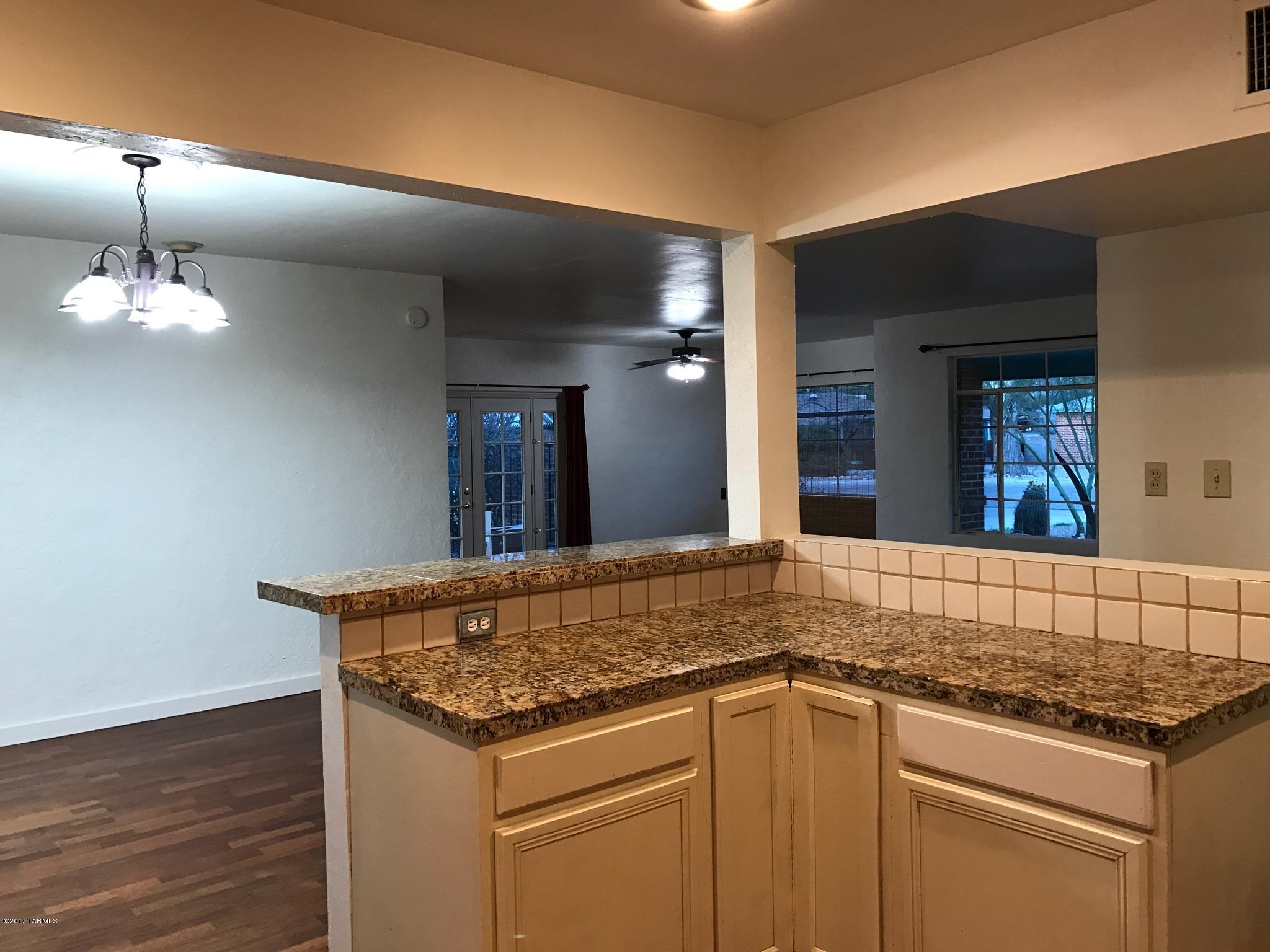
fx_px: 1027
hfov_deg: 63.4
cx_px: 635
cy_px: 476
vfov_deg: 49.7
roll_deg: +0.6
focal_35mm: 28
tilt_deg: -1.9
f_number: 1.8
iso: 40
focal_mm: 3.99
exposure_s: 1/17
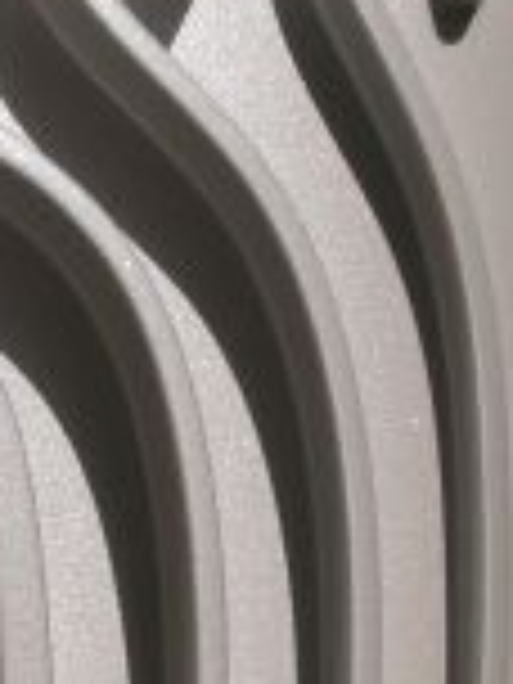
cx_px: -428
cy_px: 799
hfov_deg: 3.5
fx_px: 8299
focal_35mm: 420
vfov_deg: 4.7
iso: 200
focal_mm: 40
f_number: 9
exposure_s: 1/500
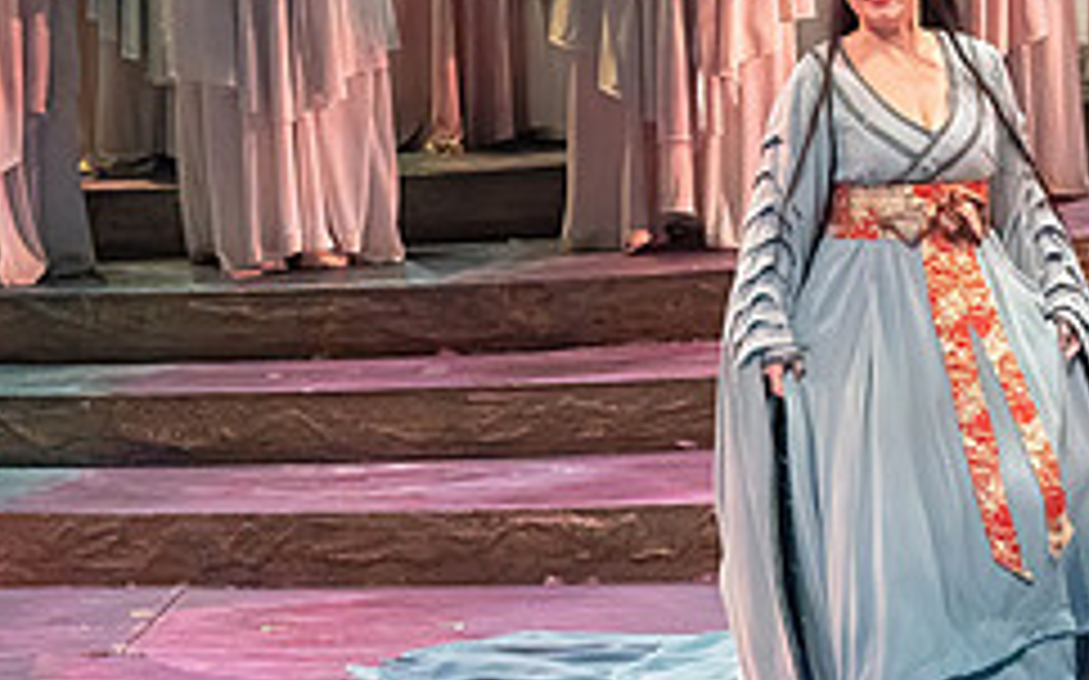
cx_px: 774
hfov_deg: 4.3
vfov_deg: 2.7
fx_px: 14506
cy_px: 83
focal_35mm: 489
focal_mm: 200
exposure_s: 1/1000
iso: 20000
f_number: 10
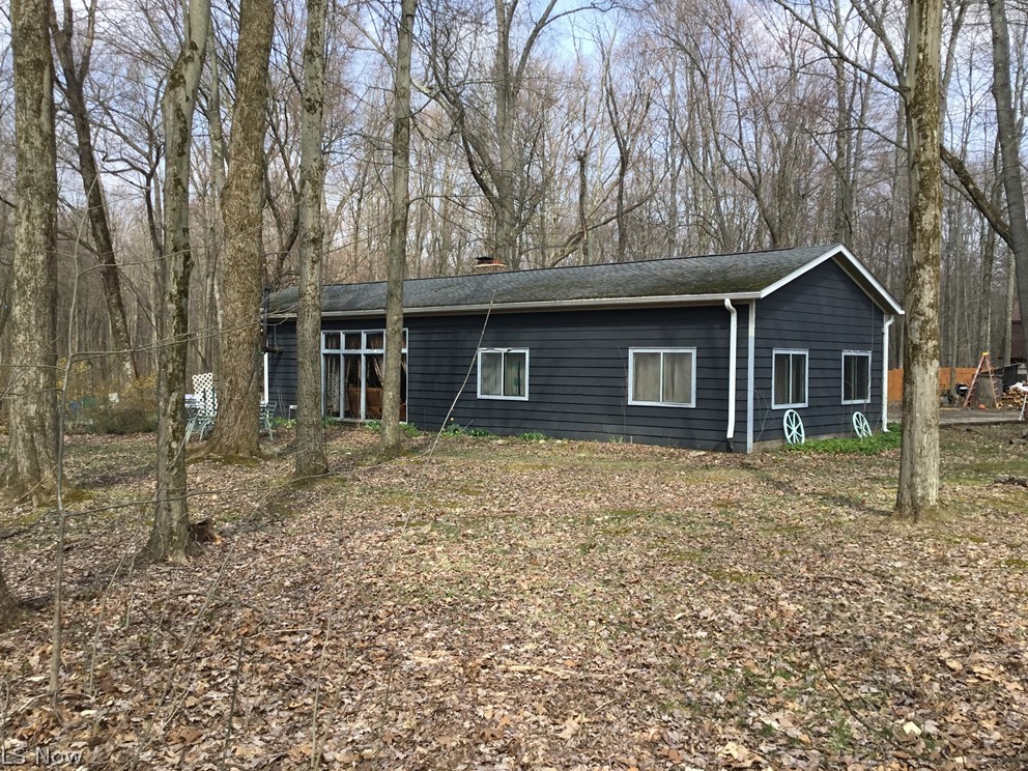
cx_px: 506
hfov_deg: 56.8
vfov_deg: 44.2
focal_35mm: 32
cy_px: 375
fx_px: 950
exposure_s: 1/509
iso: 25
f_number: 2.4
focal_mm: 3.3
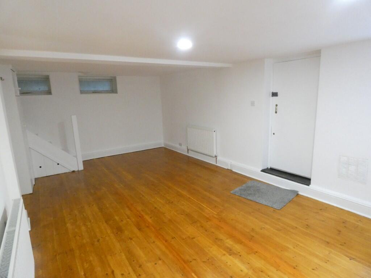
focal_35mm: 20
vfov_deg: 66.0
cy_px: 139
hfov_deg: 81.7
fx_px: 214
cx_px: 186
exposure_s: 1/50
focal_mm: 3.6
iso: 800
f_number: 2.8
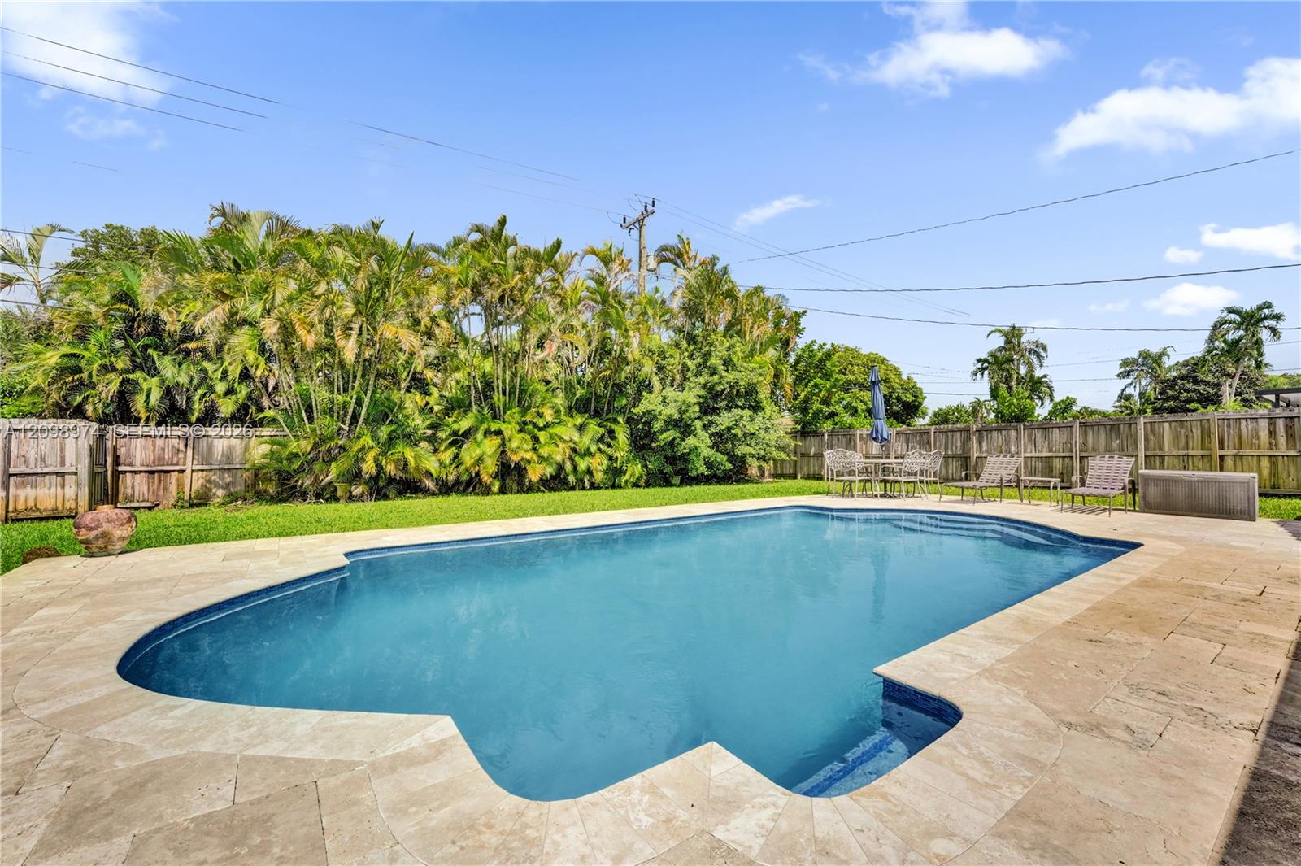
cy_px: 433
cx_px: 650
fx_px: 506
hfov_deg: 104.3
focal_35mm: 14
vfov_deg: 81.1
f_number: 18
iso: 1250
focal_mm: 14
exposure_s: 1/500
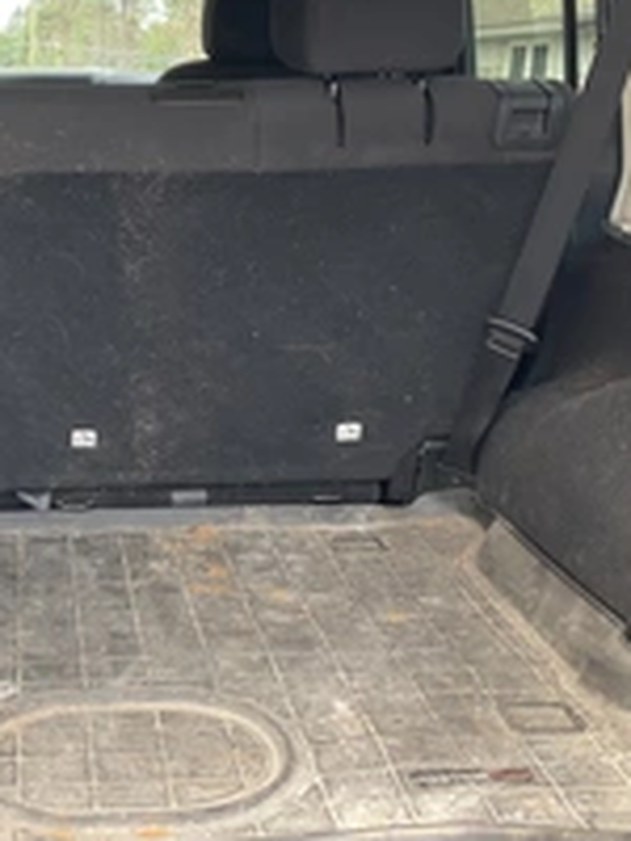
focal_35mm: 58
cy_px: 366
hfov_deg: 24.8
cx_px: 118
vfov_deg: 33.2
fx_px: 1410
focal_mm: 3
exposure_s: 1/122
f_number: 1.8
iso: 40
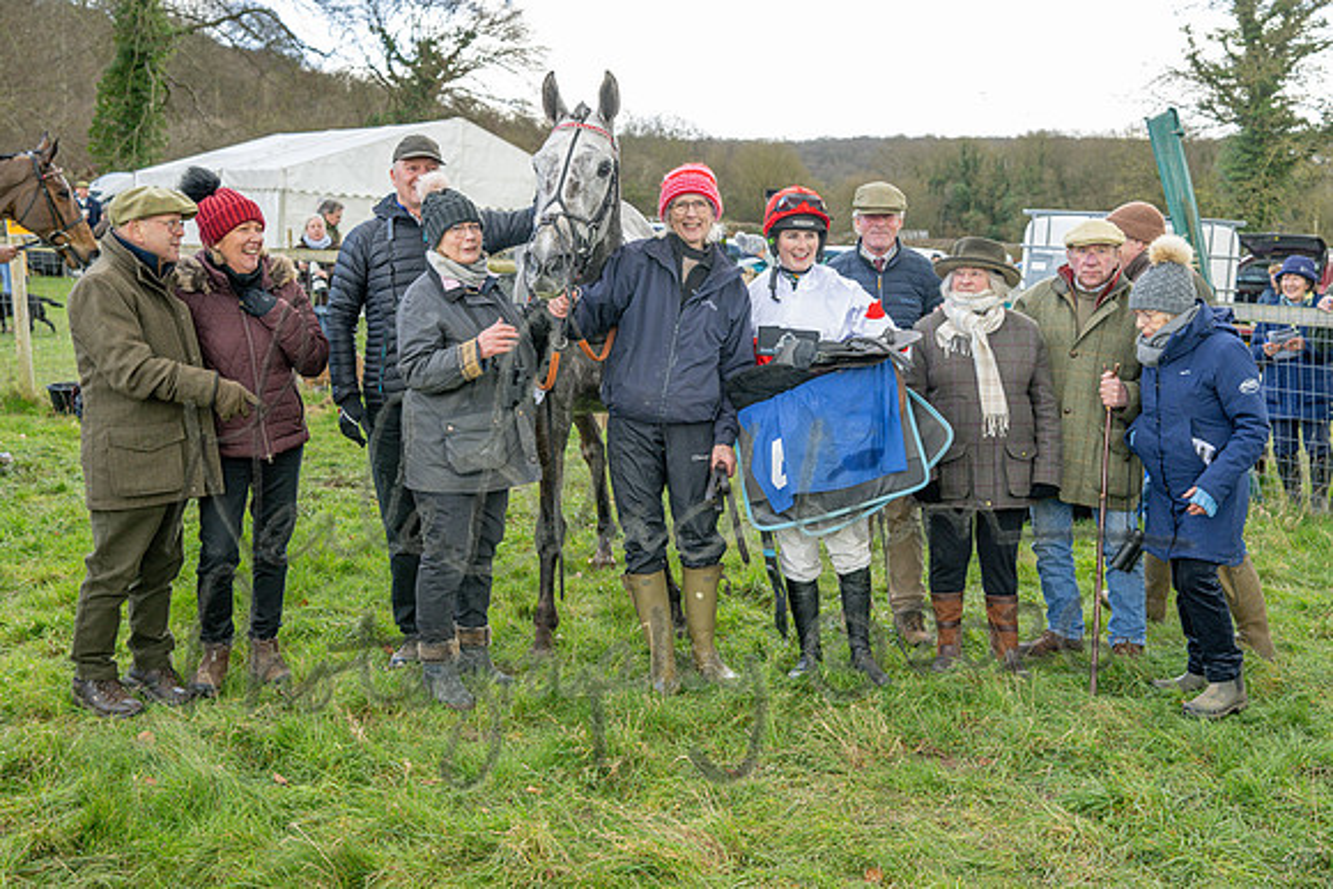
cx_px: 675
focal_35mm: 39
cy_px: 430
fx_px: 1440
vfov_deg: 34.3
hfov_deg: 49.7
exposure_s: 1/400
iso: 400
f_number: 4
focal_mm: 35
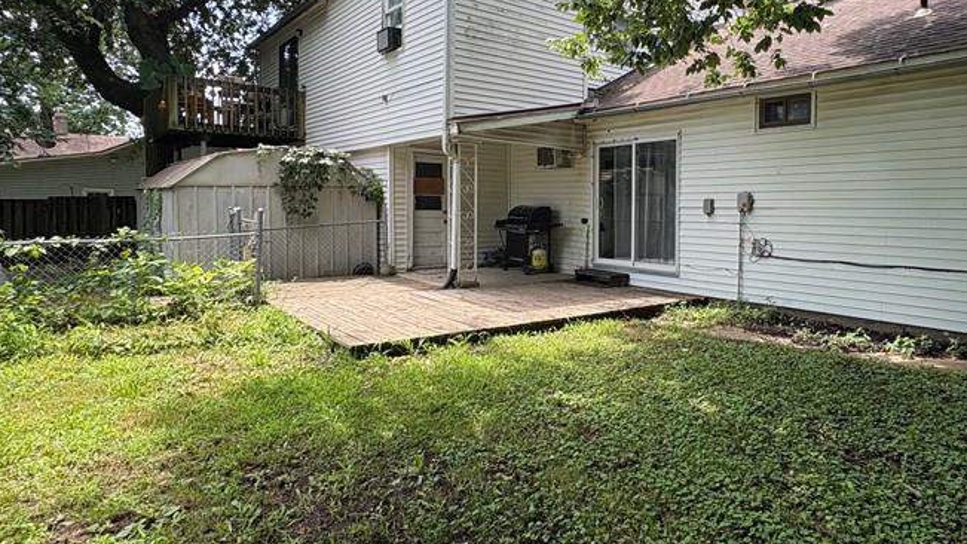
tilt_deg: -0.6
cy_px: 218
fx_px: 615
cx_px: 569
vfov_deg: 47.4
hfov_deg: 75.7
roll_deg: -1.1
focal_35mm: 24
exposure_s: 1/343
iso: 40
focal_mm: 2.22
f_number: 2.2
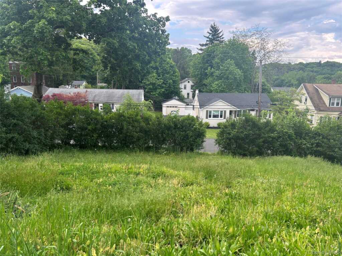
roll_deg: -1.0
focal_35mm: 26
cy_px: 128
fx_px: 257
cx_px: 171
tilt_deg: -11.4
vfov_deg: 53.1
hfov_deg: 67.3
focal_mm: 5.7
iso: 50
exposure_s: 1/604
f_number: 1.5
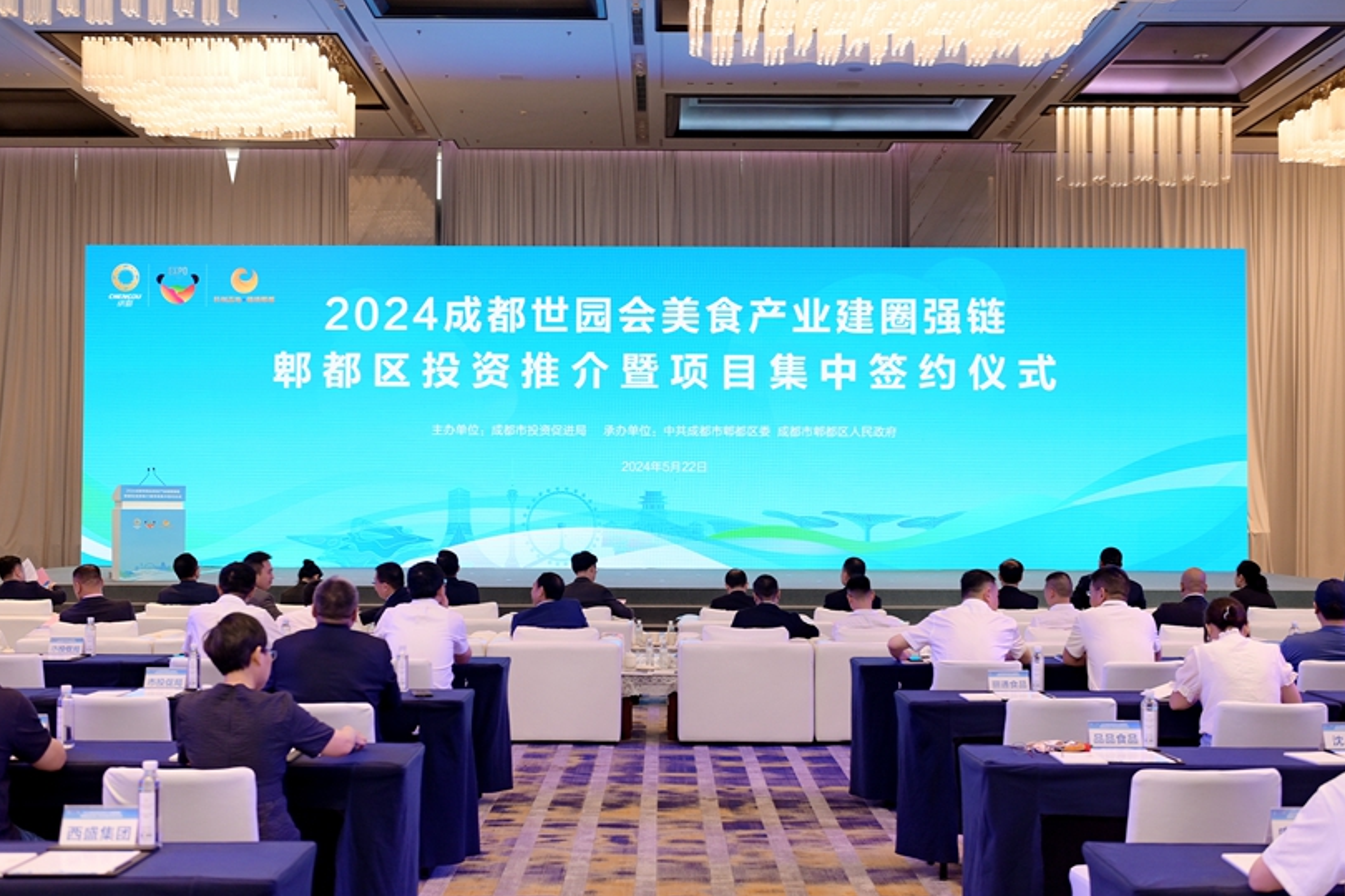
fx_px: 1606
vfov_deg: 31.2
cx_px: 661
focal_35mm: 43
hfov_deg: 45.4
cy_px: 455
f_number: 4
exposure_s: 1/125
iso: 1000
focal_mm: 42
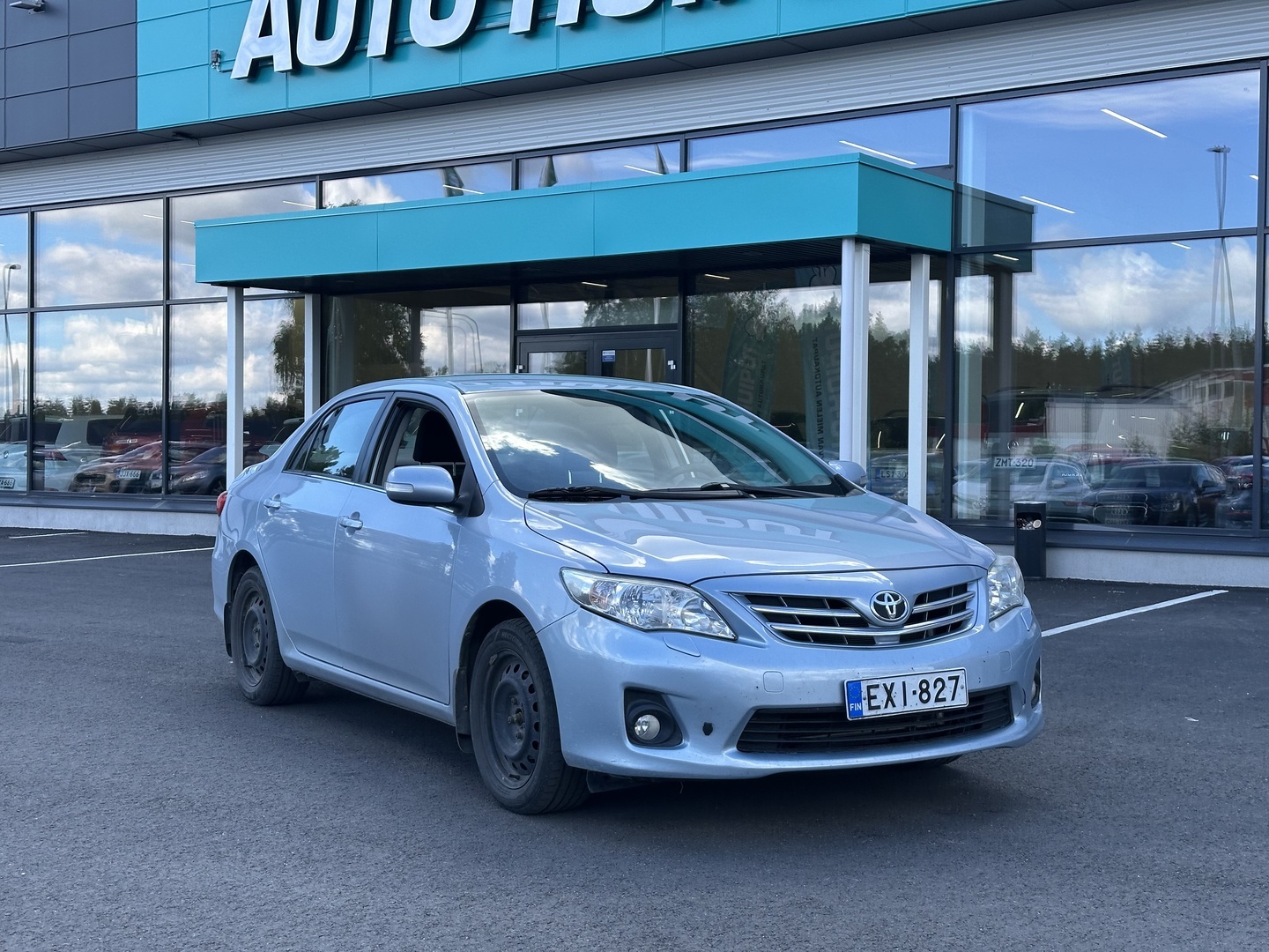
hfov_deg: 39.7
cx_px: 634
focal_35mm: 48
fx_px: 1760
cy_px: 476
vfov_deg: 30.3
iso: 64
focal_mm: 6.86
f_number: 1.78
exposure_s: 1/911
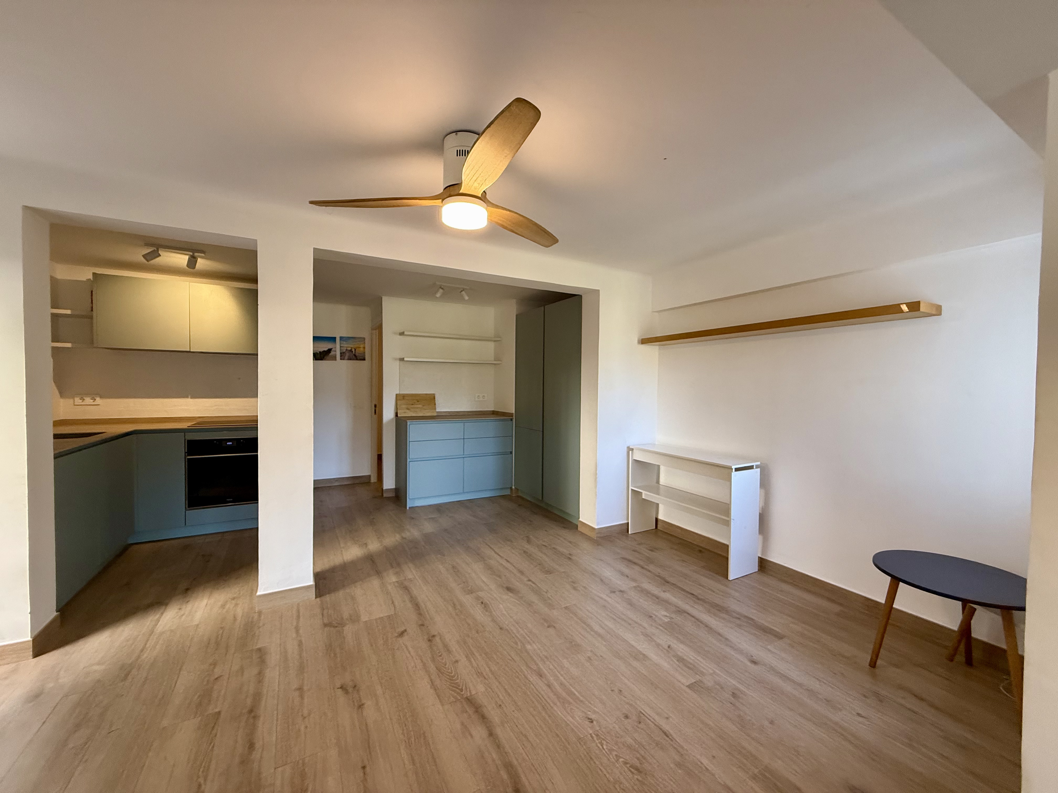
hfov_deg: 102.1
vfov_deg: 85.7
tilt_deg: -1.3
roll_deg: -0.3
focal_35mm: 14
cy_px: 396
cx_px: 529
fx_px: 428
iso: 200
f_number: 2.2
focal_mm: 2.22
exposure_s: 1/100
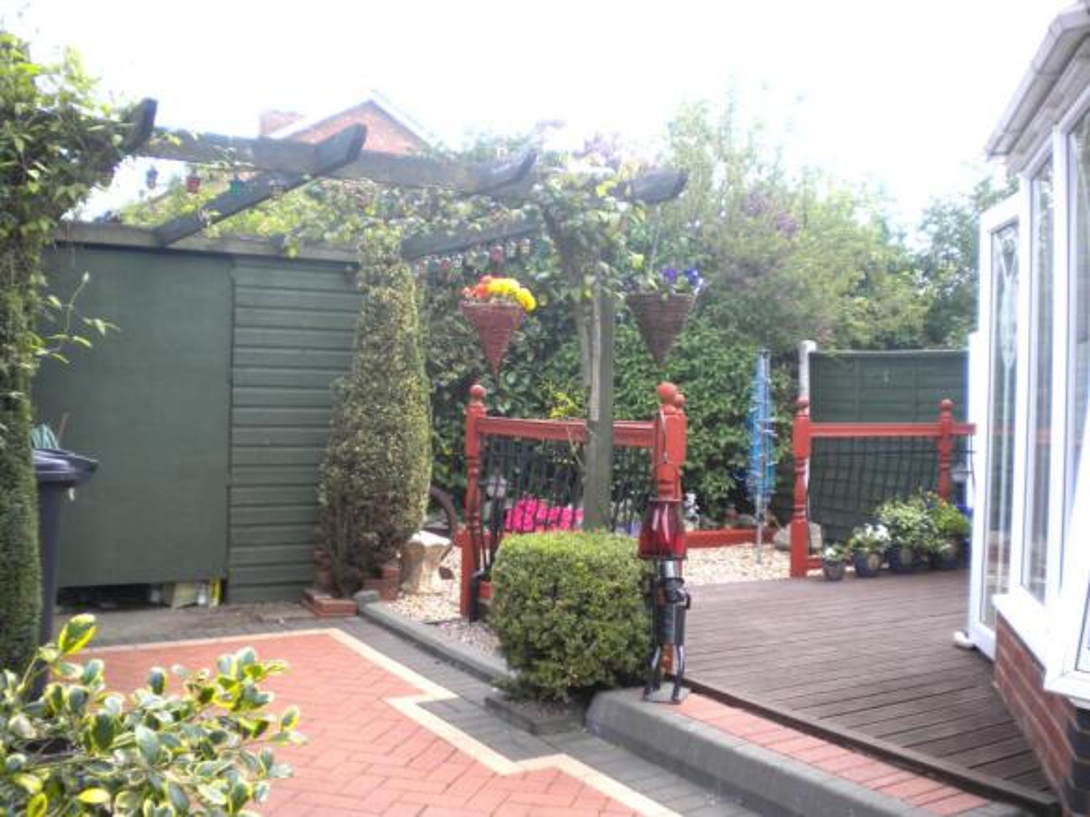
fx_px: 1102
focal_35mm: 35
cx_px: 545
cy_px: 408
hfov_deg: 52.6
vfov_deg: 40.7
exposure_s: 1/125
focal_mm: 6.3
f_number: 3.1
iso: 80
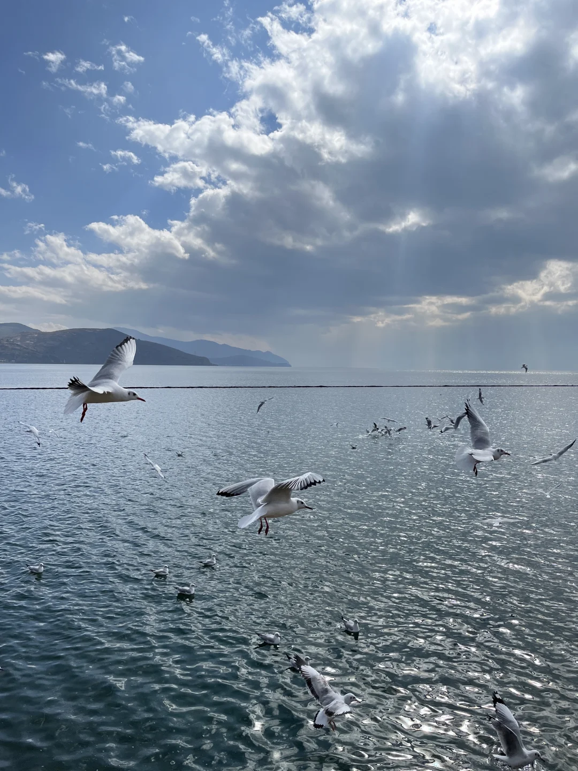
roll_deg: -1.6
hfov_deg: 53.1
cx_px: 289
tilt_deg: -3.2
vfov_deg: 67.3
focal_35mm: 26
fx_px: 579
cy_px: 386
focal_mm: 5.1
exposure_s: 1/5848
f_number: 1.6
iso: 50
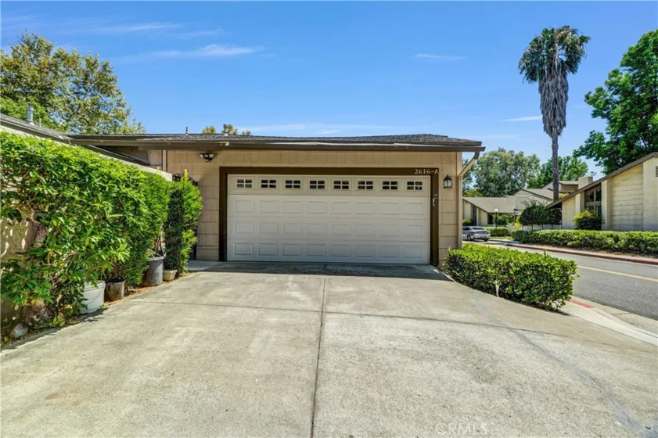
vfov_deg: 77.3
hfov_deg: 100.4
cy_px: 219
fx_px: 274
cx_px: 329
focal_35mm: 15
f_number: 9
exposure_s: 1/500
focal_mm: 10
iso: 400
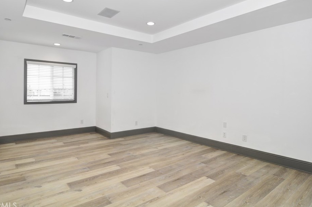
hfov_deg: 83.9
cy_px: 95
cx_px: 144
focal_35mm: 20
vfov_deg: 61.7
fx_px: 173
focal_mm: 12
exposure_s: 1/60
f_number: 7.1
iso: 400
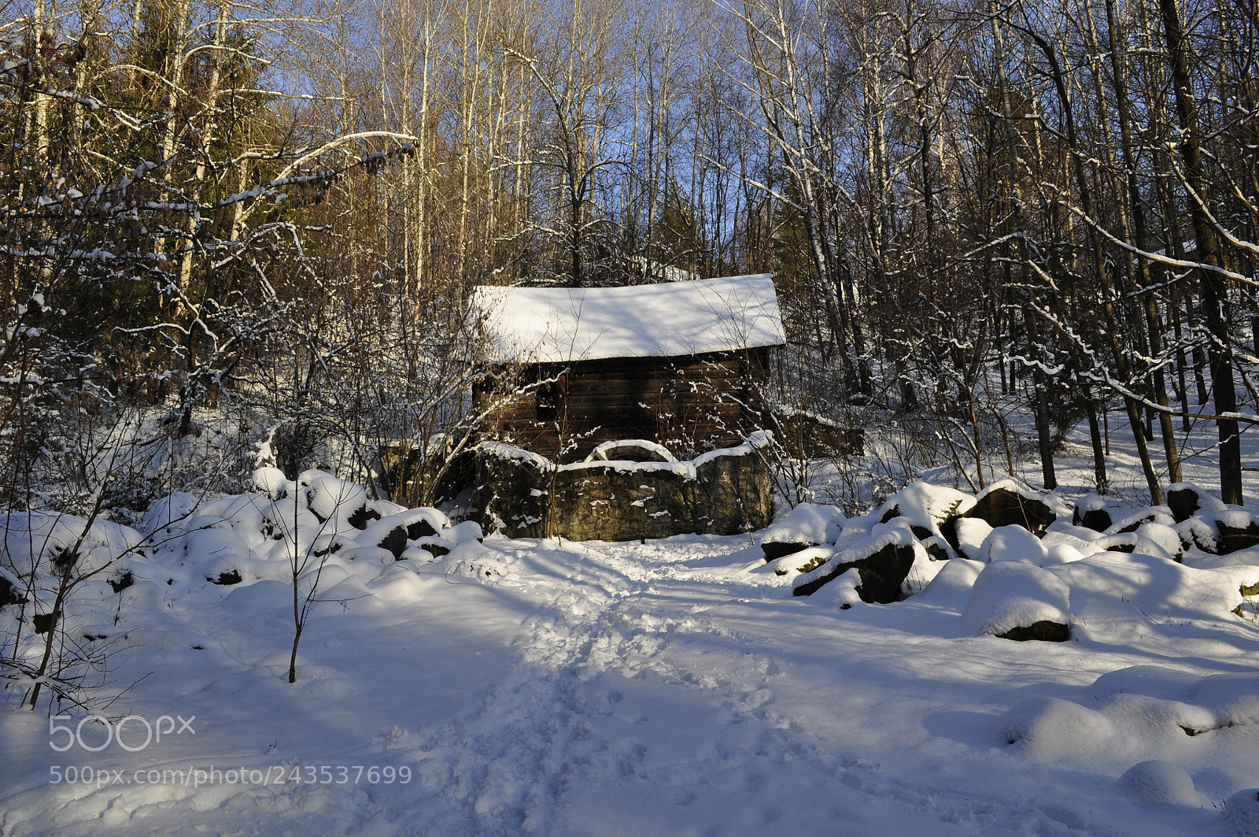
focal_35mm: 30
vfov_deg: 43.5
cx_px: 630
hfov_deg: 62.0
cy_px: 418
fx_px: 1048
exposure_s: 1/250
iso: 200
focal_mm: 20
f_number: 10
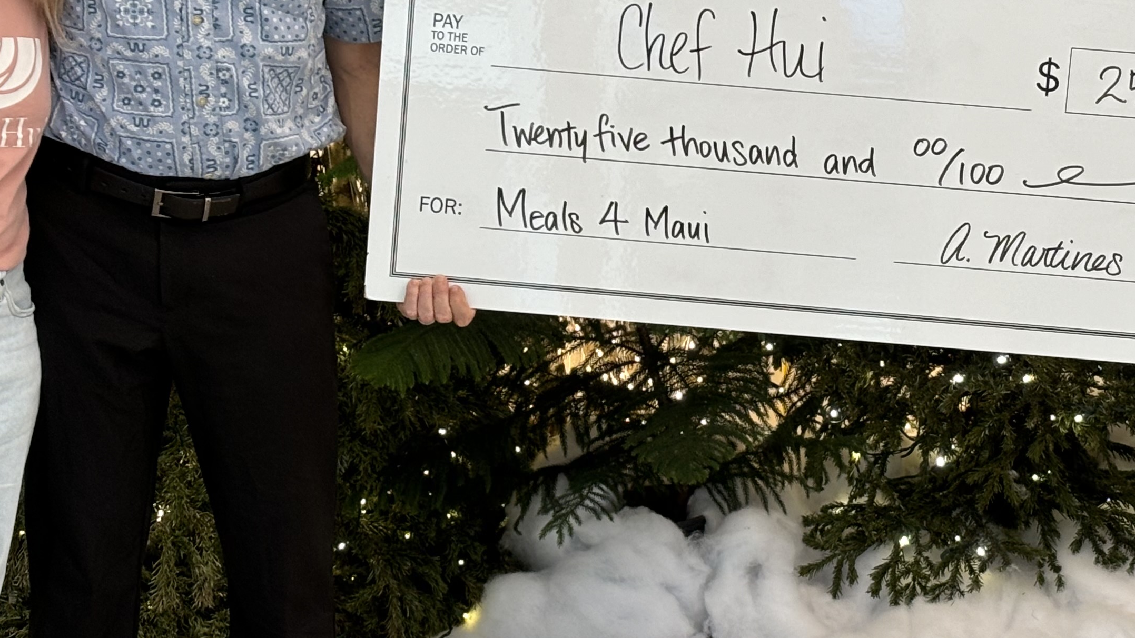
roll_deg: -0.2
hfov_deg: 20.2
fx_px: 3190
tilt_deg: -9.1
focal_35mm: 106
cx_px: 672
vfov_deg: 11.4
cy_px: 253
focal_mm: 5.96
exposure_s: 1/60
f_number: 1.6
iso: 64
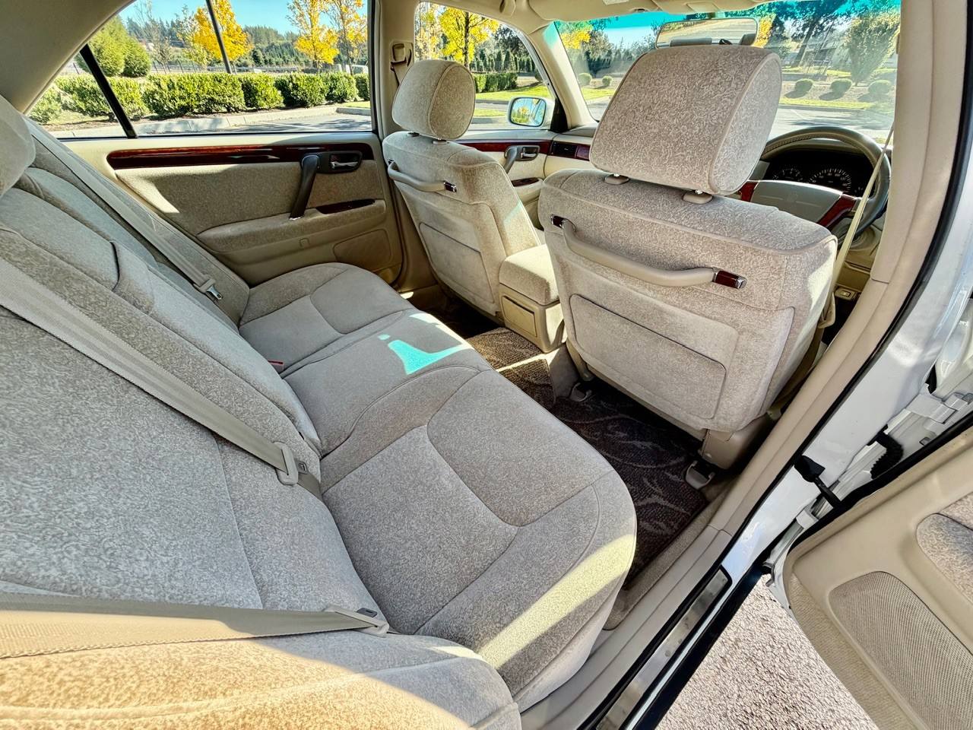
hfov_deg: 102.1
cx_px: 486
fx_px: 394
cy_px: 365
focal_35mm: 14
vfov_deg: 85.7
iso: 64
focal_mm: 2.22
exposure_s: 1/220
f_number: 2.2
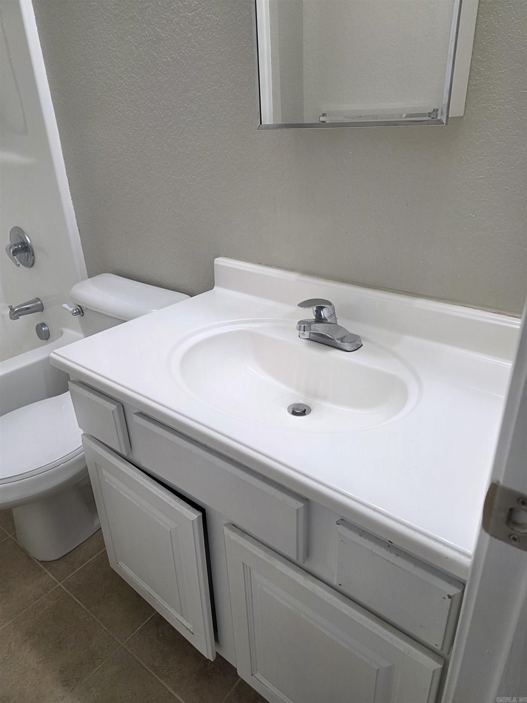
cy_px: 352
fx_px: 467
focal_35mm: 23
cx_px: 264
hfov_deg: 58.9
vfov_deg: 73.9
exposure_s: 1/120
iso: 200
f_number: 1.7
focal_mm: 6.3
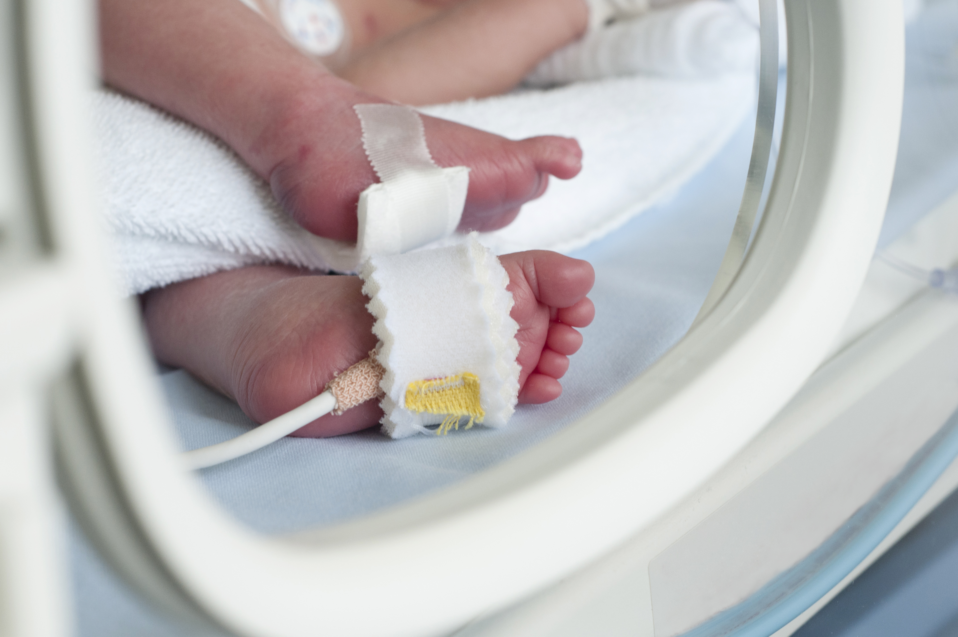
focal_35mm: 75
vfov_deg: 18.1
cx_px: 479
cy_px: 318
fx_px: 1993
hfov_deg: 27.0
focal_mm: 50
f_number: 5.6
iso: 400
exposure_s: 1/125
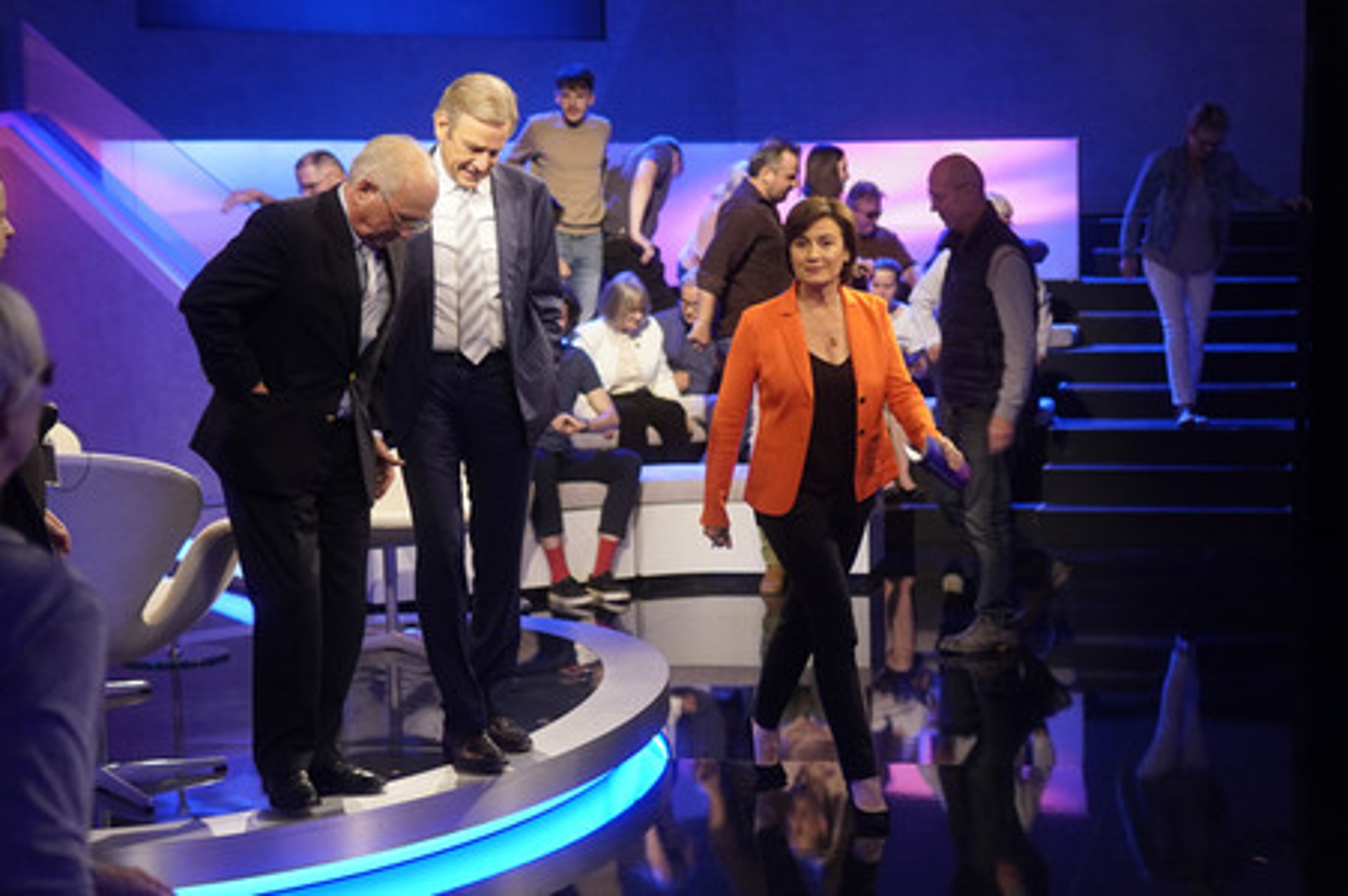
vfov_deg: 29.8
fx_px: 1684
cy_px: 448
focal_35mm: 45
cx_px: 674
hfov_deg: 43.6
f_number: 1.4
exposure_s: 1/125
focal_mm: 30
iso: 640
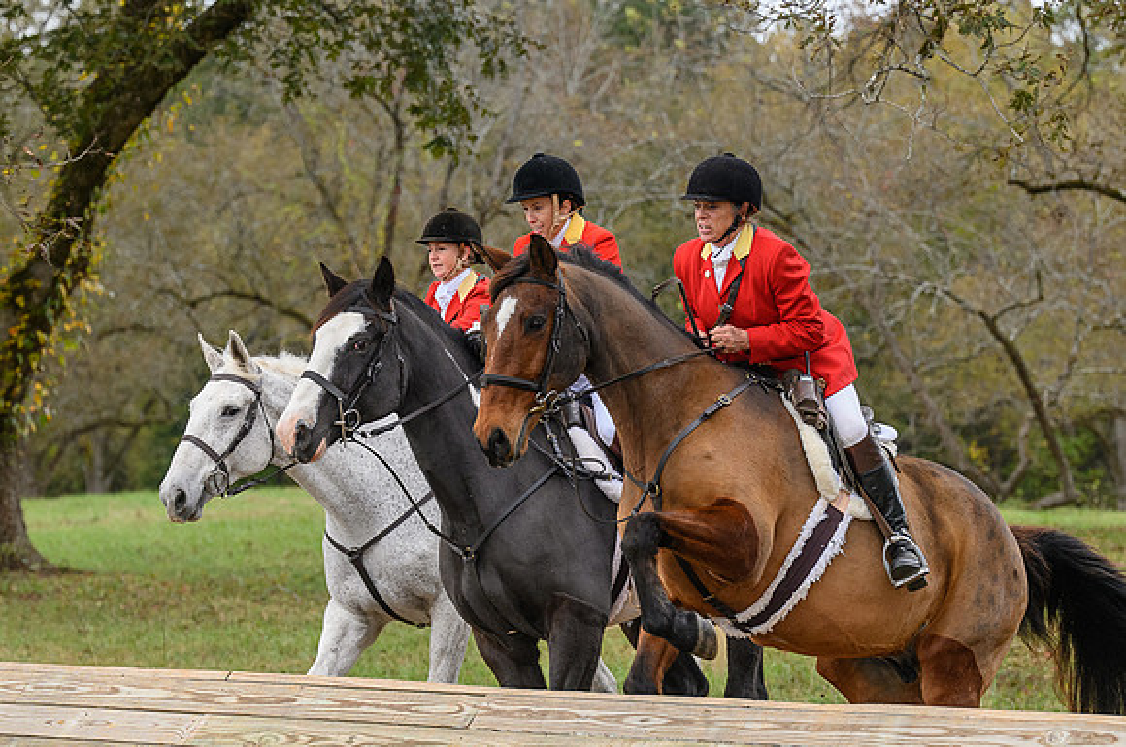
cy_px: 694
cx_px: 651
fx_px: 5102
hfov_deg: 12.6
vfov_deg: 8.3
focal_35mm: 163
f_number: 3.2
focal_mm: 79
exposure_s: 1/800
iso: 640
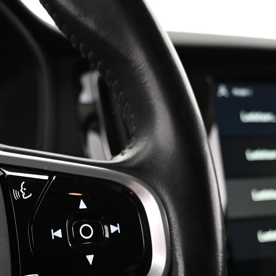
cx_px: 84
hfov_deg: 30.3
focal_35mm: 56
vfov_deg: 30.1
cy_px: 205
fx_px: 505
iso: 1600
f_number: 3.5
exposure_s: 1/20
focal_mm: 16
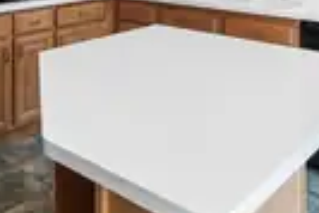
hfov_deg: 36.5
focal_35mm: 51
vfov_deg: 23.5
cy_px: -63
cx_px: 34
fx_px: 452
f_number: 8
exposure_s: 1/13
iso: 400
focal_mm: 17
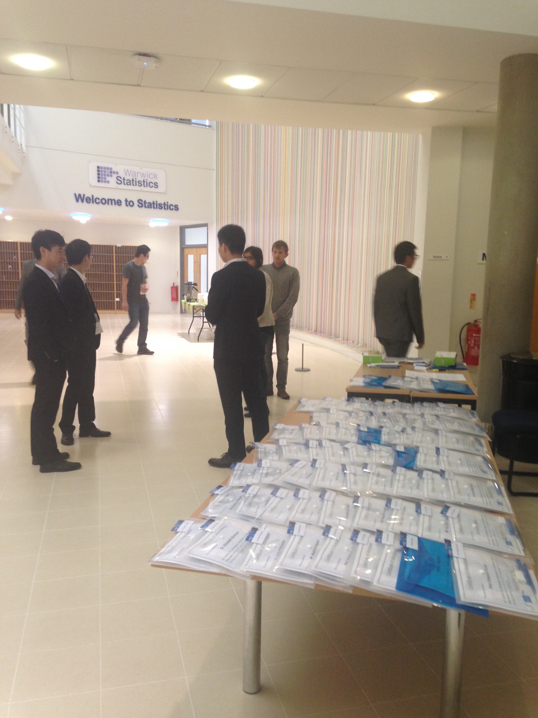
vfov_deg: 55.4
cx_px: 269
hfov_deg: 42.9
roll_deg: -1.5
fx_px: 684
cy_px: 359
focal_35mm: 33
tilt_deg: -3.7
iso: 80
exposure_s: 1/20
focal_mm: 4.12
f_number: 2.4
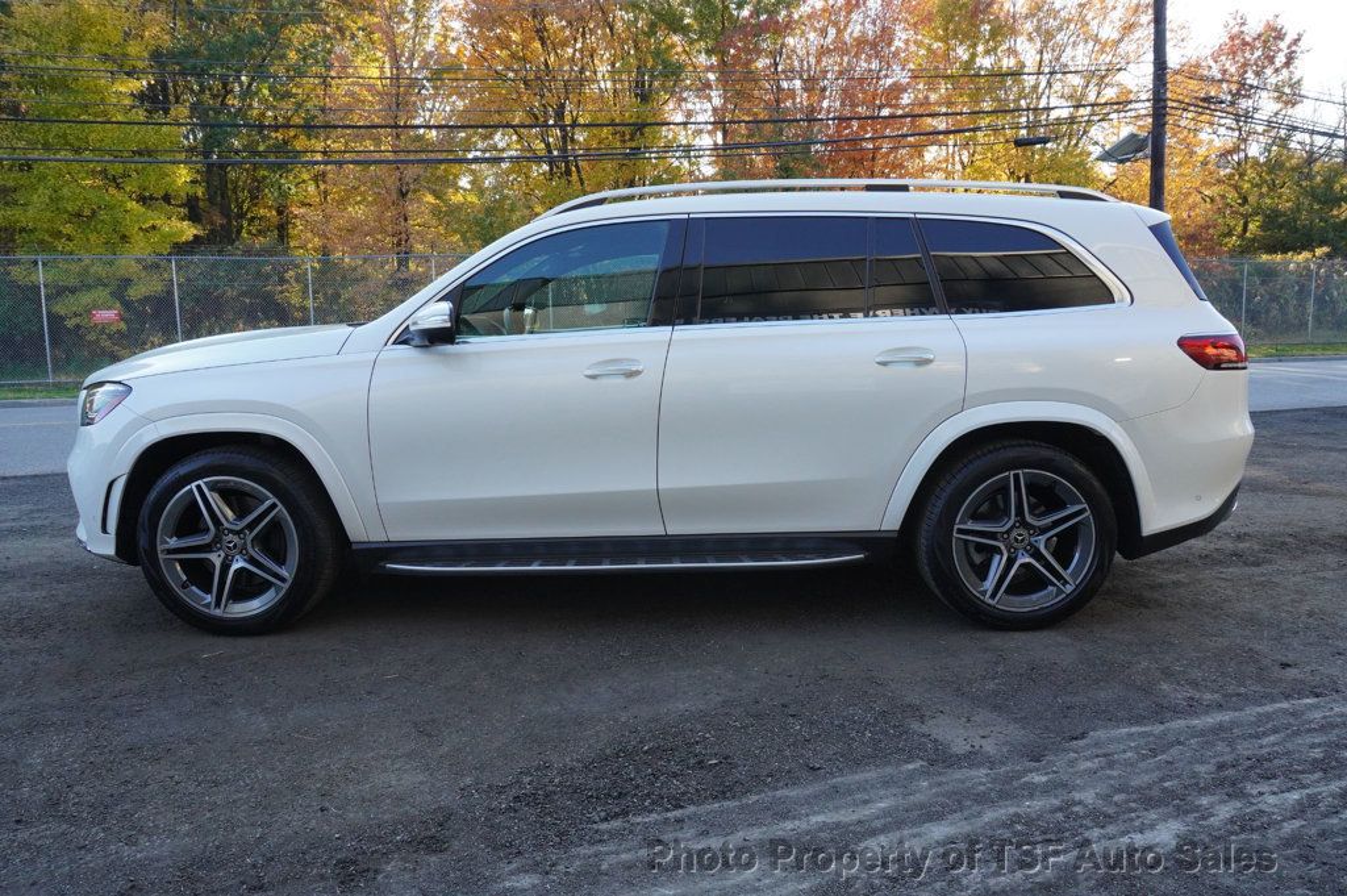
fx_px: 1009
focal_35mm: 27
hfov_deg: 67.4
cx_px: 674
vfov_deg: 47.9
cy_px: 448
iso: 1000
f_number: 9
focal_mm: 18
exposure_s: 1/250
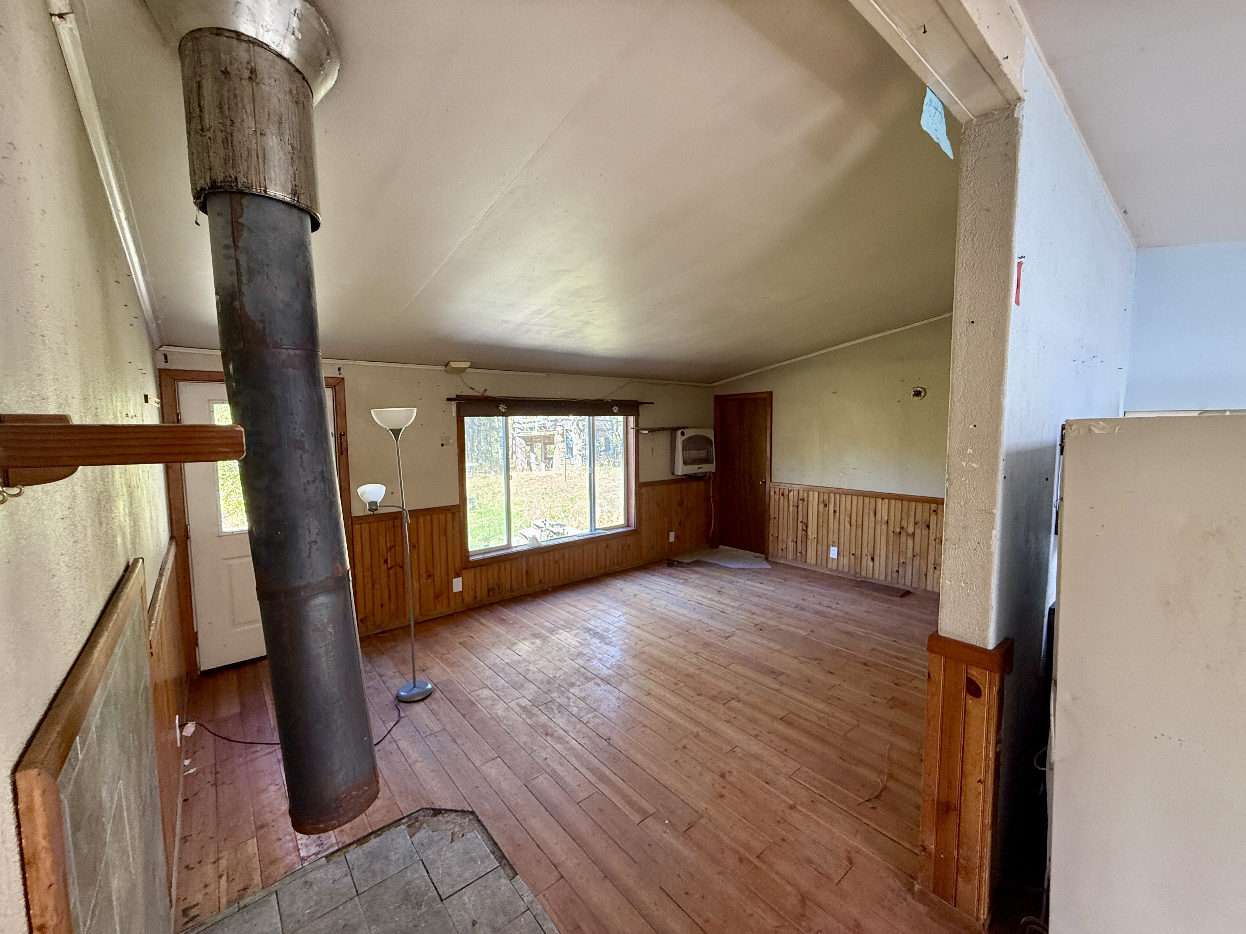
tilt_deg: -4.4
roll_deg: +0.7
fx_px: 504
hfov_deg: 102.1
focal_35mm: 14
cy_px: 467
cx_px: 623
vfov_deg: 85.7
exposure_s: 1/99
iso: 250
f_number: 2.2
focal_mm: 2.22
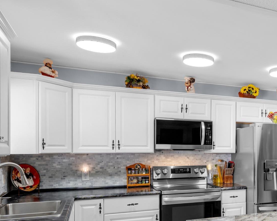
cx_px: 257
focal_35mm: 38
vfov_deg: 38.8
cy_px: 144
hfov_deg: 43.2
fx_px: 312
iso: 320
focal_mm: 10
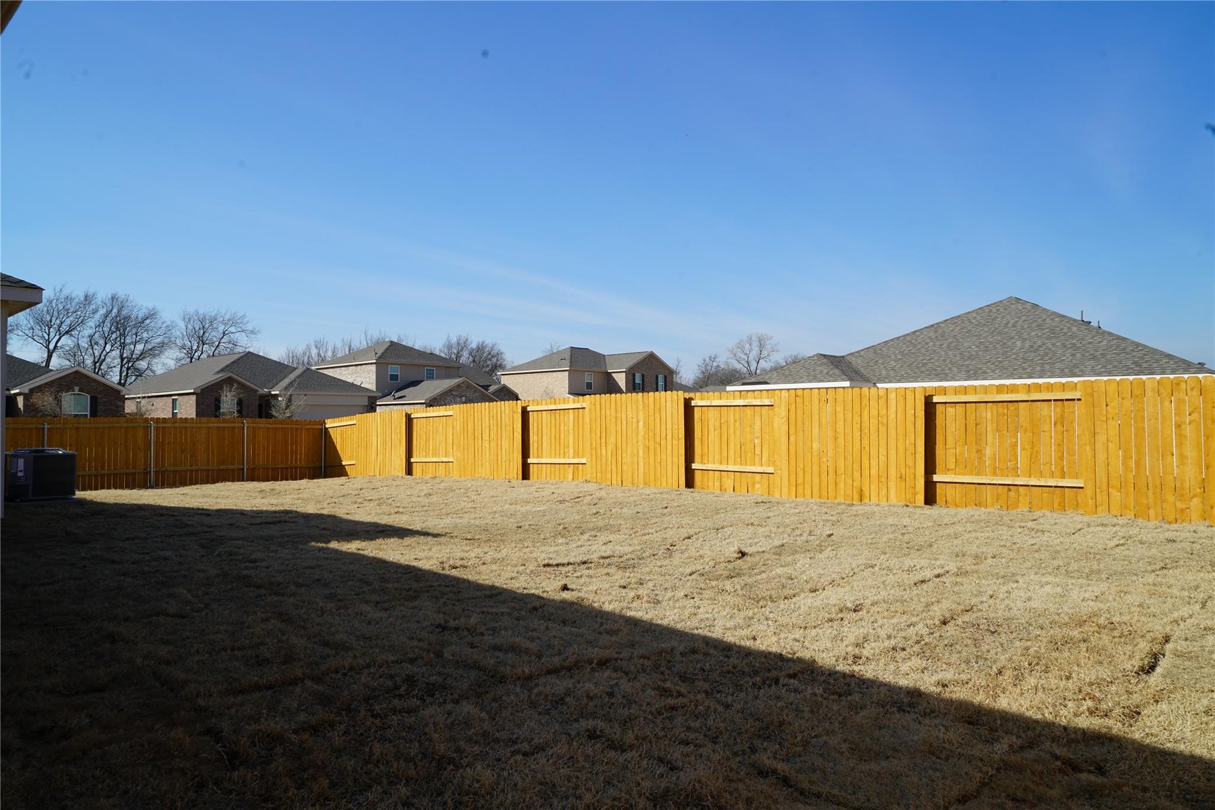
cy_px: 405
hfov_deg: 73.7
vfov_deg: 53.1
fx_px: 810
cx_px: 608
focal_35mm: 24
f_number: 14
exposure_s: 1/100
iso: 100
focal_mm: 24
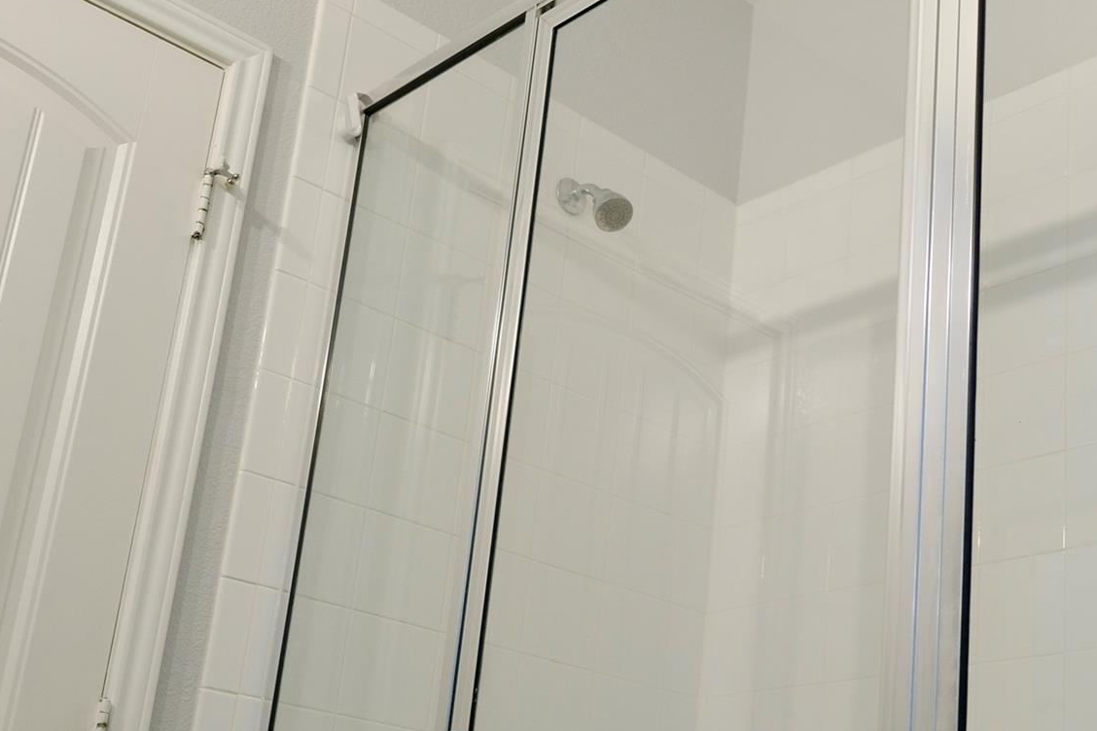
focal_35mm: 49
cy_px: 542
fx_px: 1493
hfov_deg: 39.7
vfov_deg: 27.2
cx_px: 765
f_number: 2.8
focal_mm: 18
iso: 800
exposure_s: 1/60
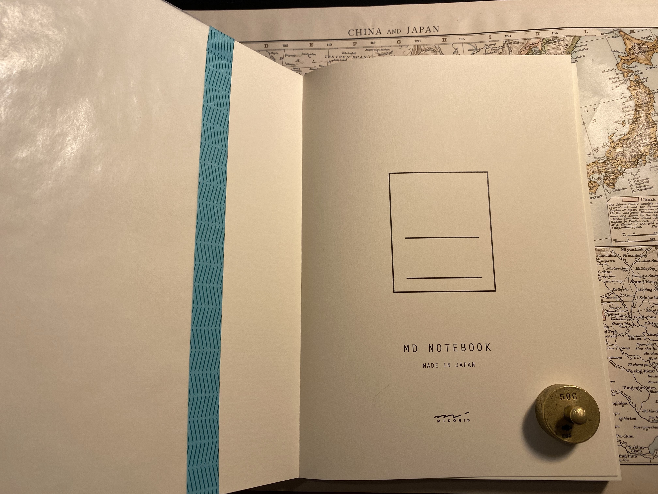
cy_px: 247
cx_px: 329
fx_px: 494
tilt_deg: -77.0
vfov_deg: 53.1
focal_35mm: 26
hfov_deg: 67.3
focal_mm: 4.25
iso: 40
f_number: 1.8
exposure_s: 1/100
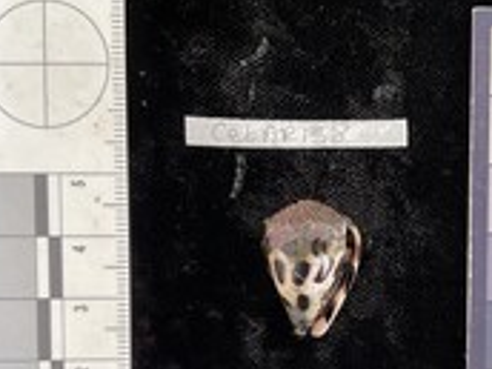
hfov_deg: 32.4
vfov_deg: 24.3
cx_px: 338
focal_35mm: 59
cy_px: 310
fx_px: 839
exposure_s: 1/60
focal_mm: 3
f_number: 1.8
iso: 40
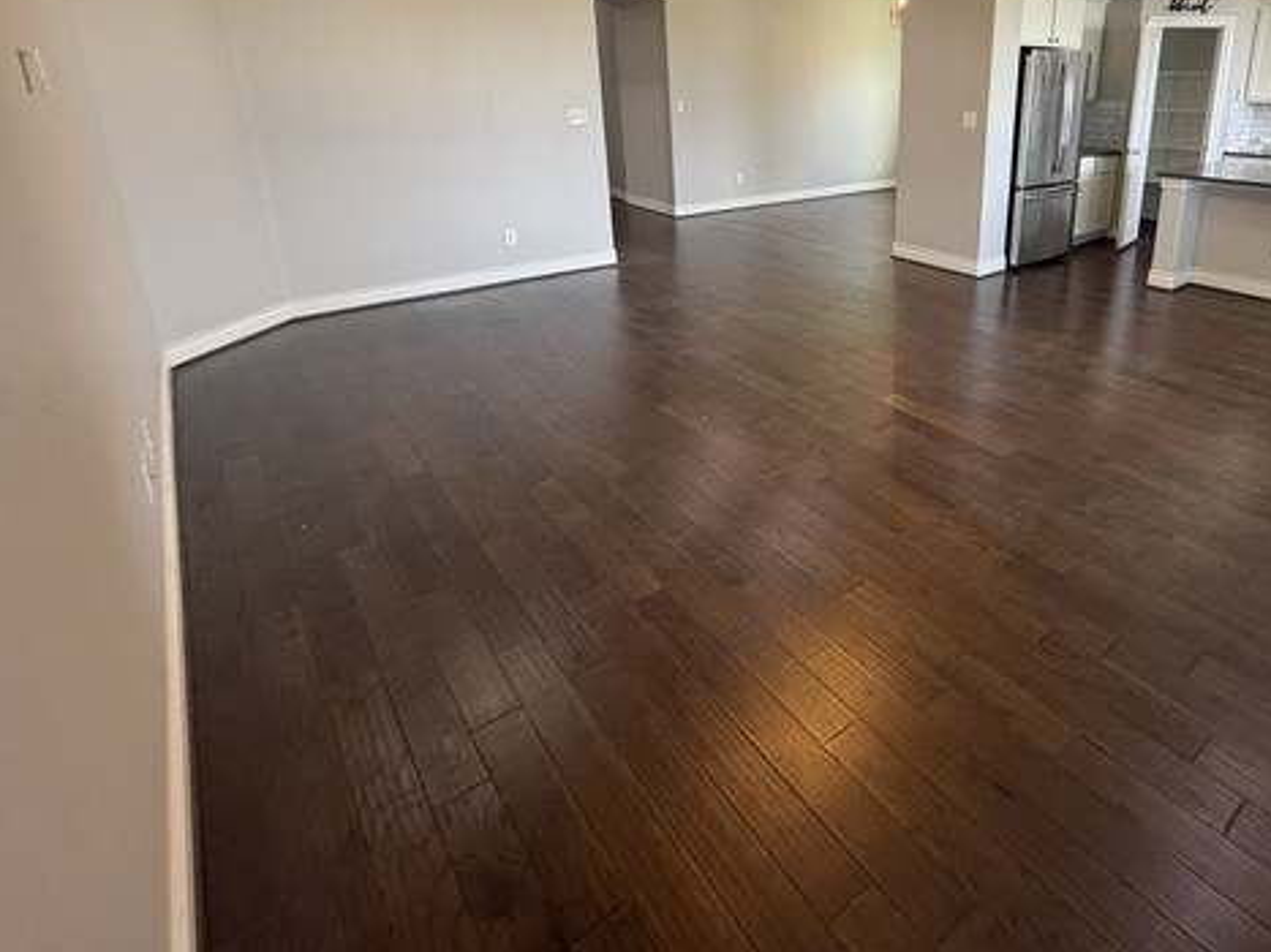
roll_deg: -0.9
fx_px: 734
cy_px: 291
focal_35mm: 20
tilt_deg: -15.0
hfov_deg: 79.3
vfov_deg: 63.7
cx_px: 840
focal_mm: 2.22
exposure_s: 1/60
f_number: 2.2
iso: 200
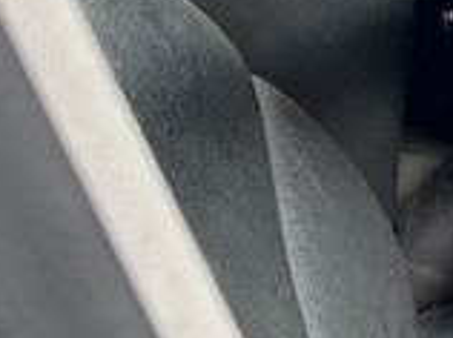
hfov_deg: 10.8
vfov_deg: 8.1
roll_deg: -1.8
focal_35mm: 169
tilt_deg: -30.7
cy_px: -478
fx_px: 2208
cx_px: 872
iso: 40
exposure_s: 1/121
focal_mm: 5.7
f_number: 1.5
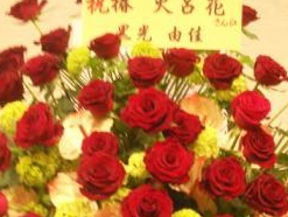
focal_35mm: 67
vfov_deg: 21.8
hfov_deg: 28.9
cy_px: 156
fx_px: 558
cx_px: 152
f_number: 3.5
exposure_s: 1/2
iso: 160
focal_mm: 7.7
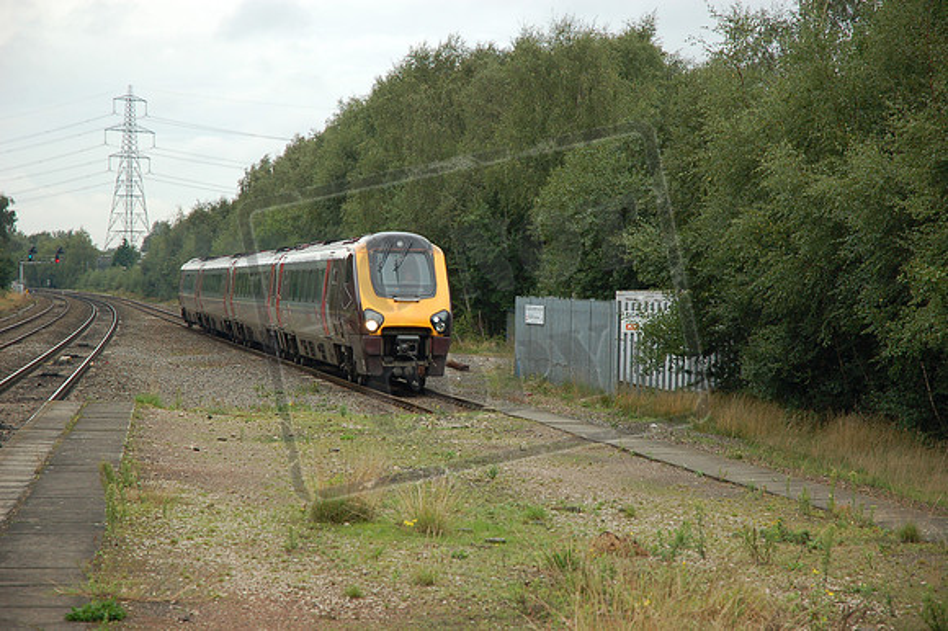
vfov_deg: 13.0
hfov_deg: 19.5
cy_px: 316
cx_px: 474
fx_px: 2763
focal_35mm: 105
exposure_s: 1/500
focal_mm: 70
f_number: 4.5
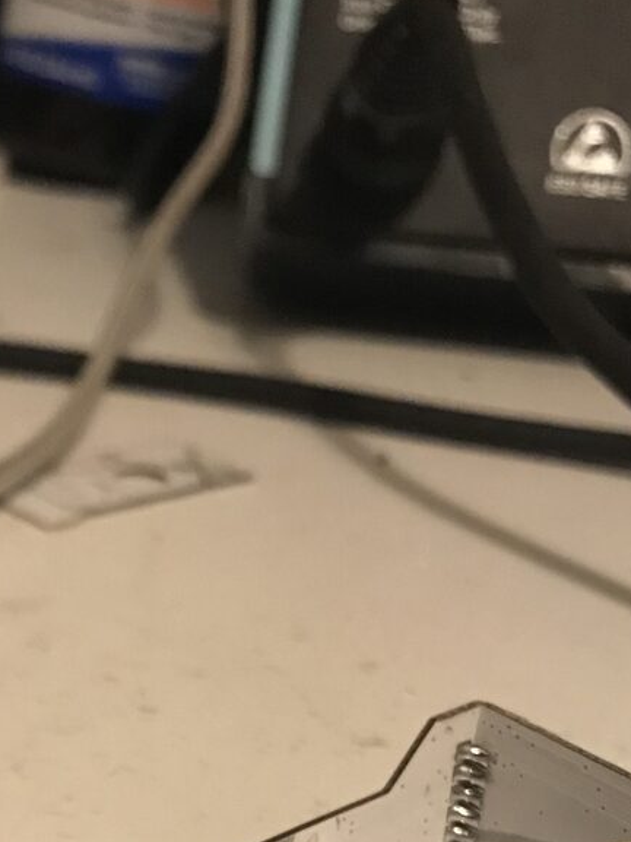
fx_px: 1653
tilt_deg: -31.8
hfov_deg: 21.2
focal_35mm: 68
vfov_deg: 26.4
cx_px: 76
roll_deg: -4.4
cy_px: 921
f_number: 1.8
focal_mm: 3.99
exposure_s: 1/15
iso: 100
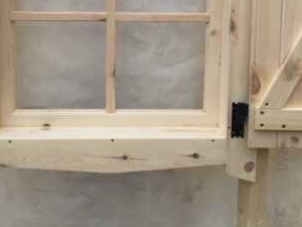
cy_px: 11
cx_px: 122
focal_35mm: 58
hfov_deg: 33.1
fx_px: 506
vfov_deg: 24.3
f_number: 2.2
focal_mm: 4.15
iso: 32
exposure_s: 1/608
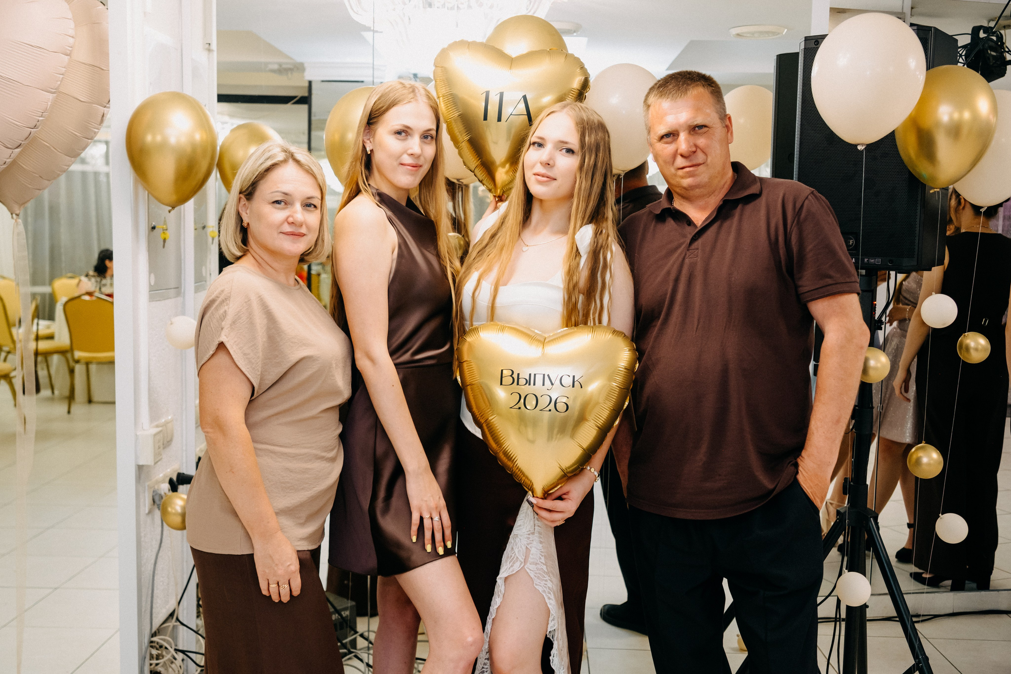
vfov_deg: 34.7
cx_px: 501
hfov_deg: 50.2
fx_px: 1080
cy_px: 350
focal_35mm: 38
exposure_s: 1/180
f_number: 2.8
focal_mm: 24.9
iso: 640
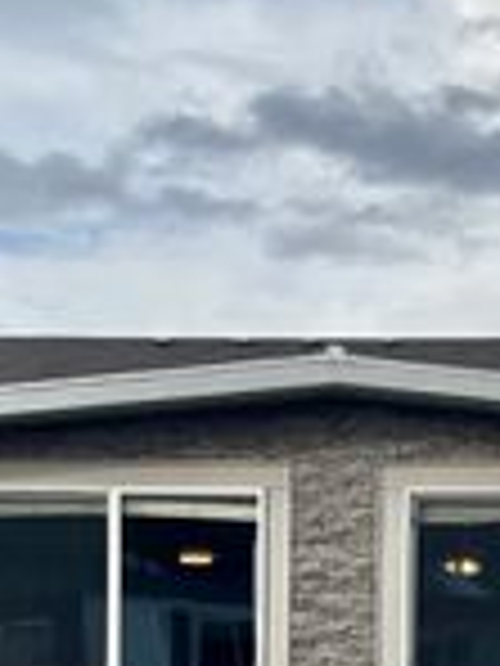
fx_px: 1695
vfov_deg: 21.9
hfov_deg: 16.7
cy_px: 569
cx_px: 329
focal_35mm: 88
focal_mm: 5.96
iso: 50
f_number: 1.6
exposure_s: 1/3021
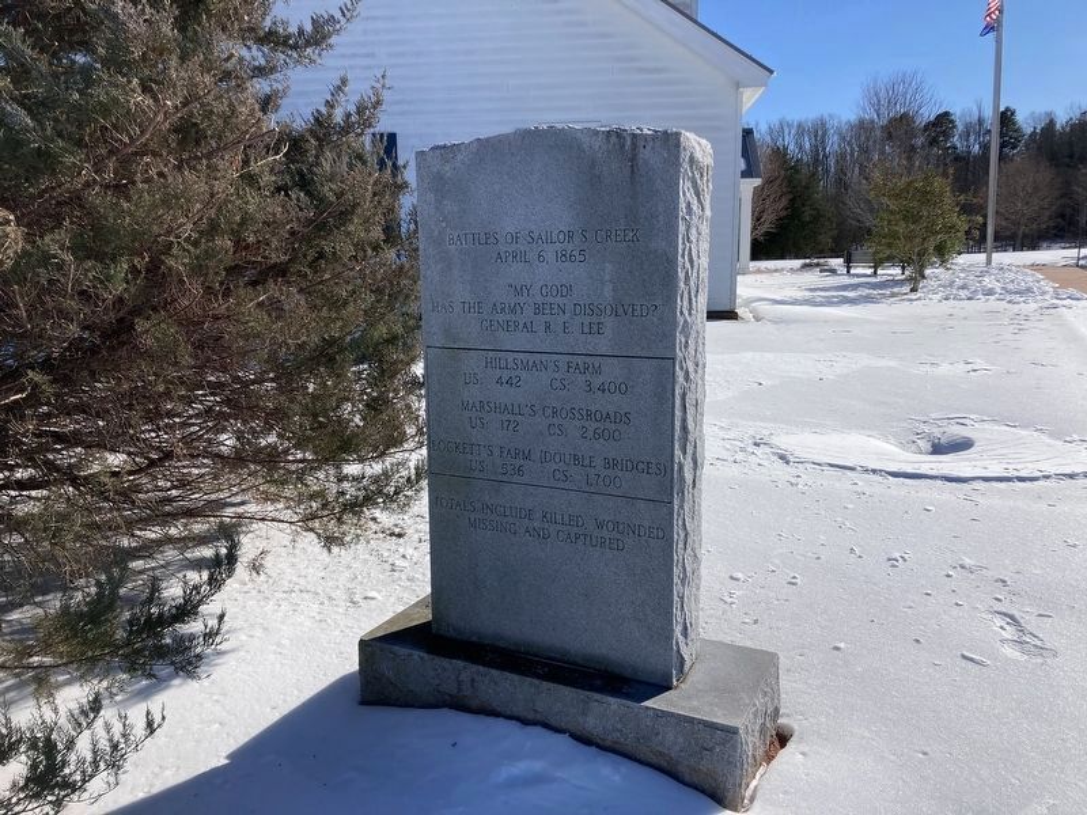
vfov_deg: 49.7
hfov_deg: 63.4
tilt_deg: -9.0
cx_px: 544
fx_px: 879
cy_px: 408
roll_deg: +0.4
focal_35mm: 28
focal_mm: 3.99
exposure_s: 1/3745
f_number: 1.8
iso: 25
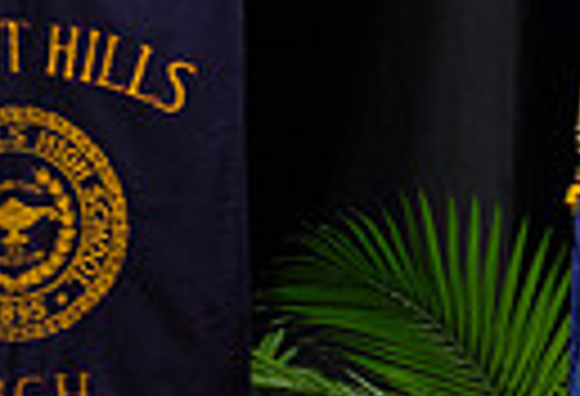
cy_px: 438
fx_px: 21370
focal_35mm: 1317
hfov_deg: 1.6
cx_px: 69
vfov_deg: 1.1
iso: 1000
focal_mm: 200
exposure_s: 1/100
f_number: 3.5
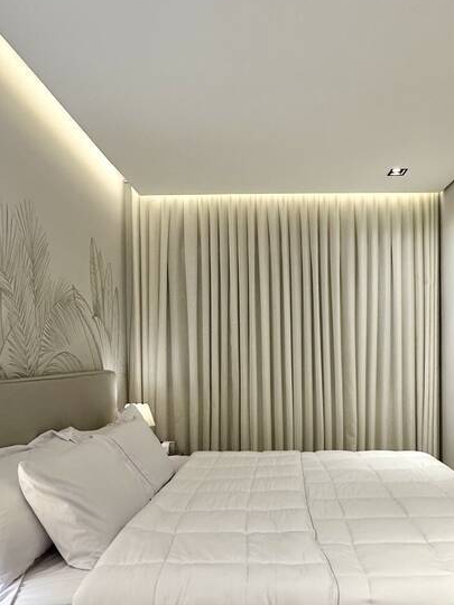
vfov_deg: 63.0
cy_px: 359
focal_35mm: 28
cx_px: 274
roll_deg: +0.1
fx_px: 490
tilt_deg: -0.2
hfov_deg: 49.4
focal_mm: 2.22
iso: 250
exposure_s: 1/120
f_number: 2.2
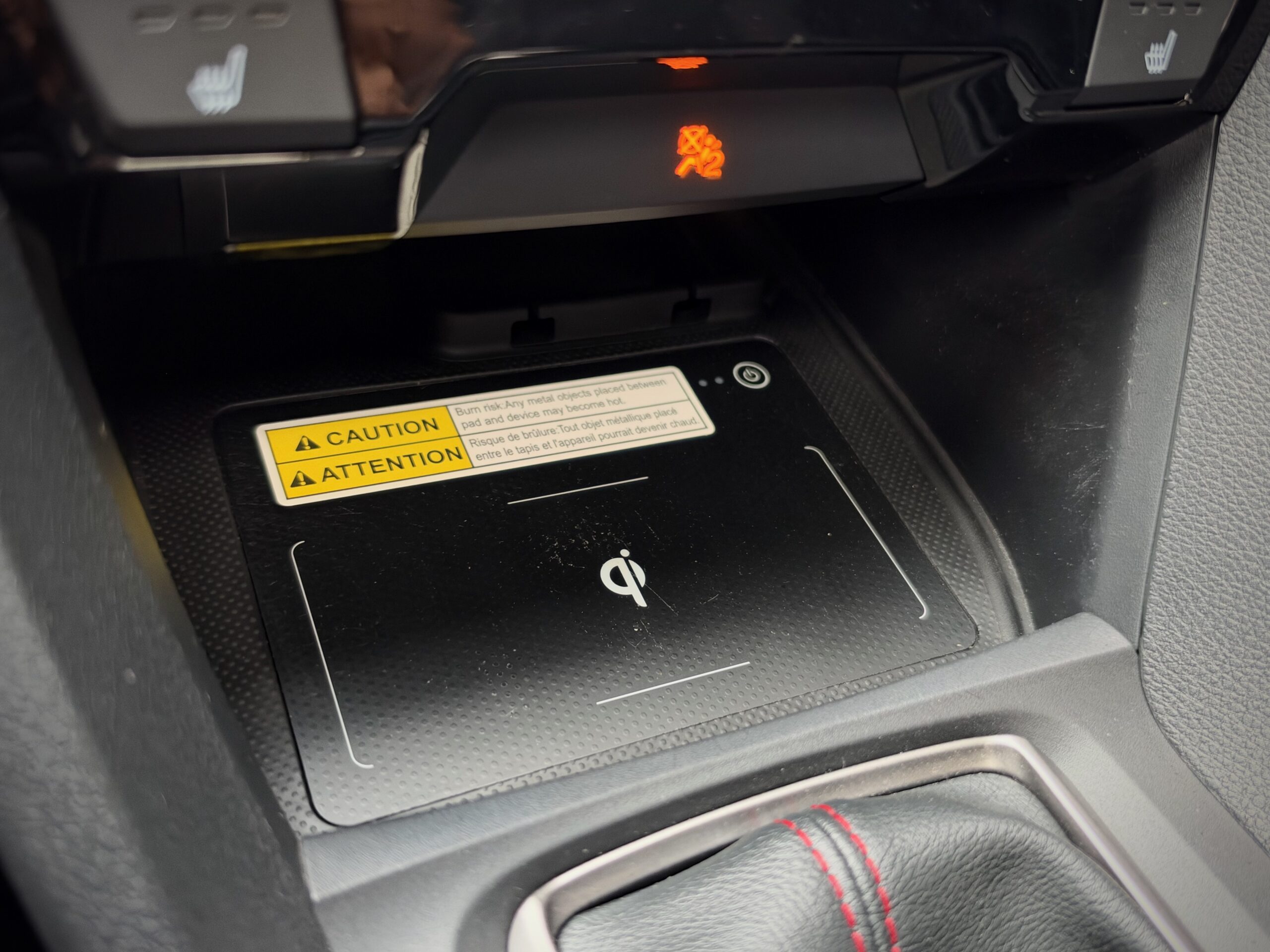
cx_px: 635
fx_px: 1101
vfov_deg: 46.8
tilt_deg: -36.6
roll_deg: -10.2
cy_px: 476
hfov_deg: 60.0
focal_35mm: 30
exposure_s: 1/36
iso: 640
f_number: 1.48
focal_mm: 6.93
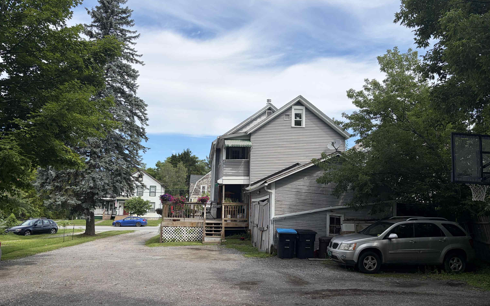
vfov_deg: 44.5
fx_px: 374
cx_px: 245
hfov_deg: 66.5
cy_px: 162
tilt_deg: +7.7
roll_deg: -1.5
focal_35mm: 28
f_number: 1.6
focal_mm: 5.96
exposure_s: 1/2865
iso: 50
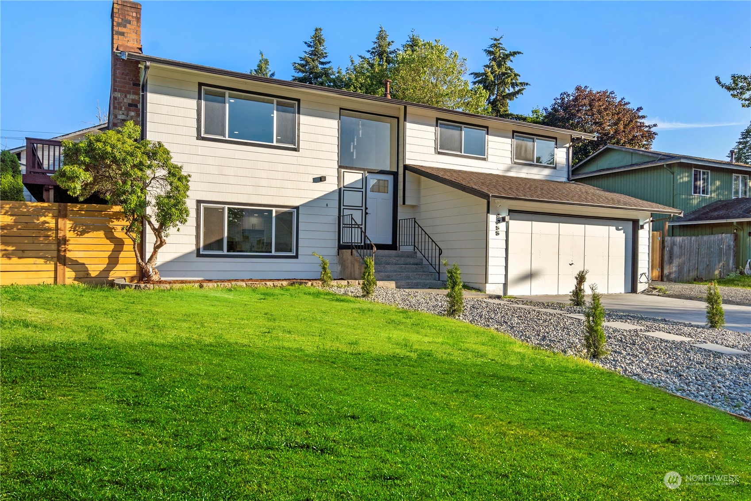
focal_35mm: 24
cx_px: 376
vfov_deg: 53.1
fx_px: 501
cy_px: 250
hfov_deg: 73.7
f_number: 6.3
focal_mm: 24
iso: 100
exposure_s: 1/50
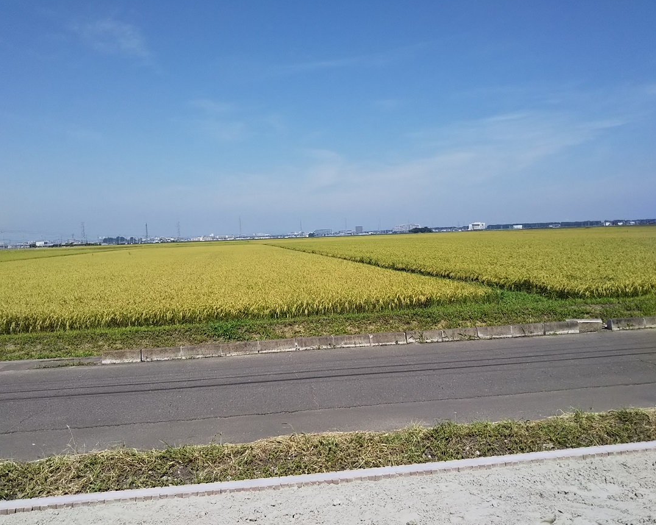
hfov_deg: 55.7
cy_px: 260
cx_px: 319
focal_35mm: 32
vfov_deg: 45.8
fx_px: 621
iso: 20
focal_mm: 4
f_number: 2.2
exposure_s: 1/1473
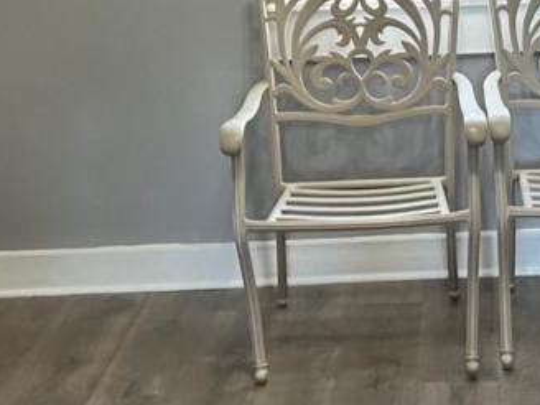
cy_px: 54
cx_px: 496
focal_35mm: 95
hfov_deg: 20.2
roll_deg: +1.4
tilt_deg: -11.5
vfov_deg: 15.4
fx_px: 1482
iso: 400
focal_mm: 5.7
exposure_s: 1/40
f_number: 1.5
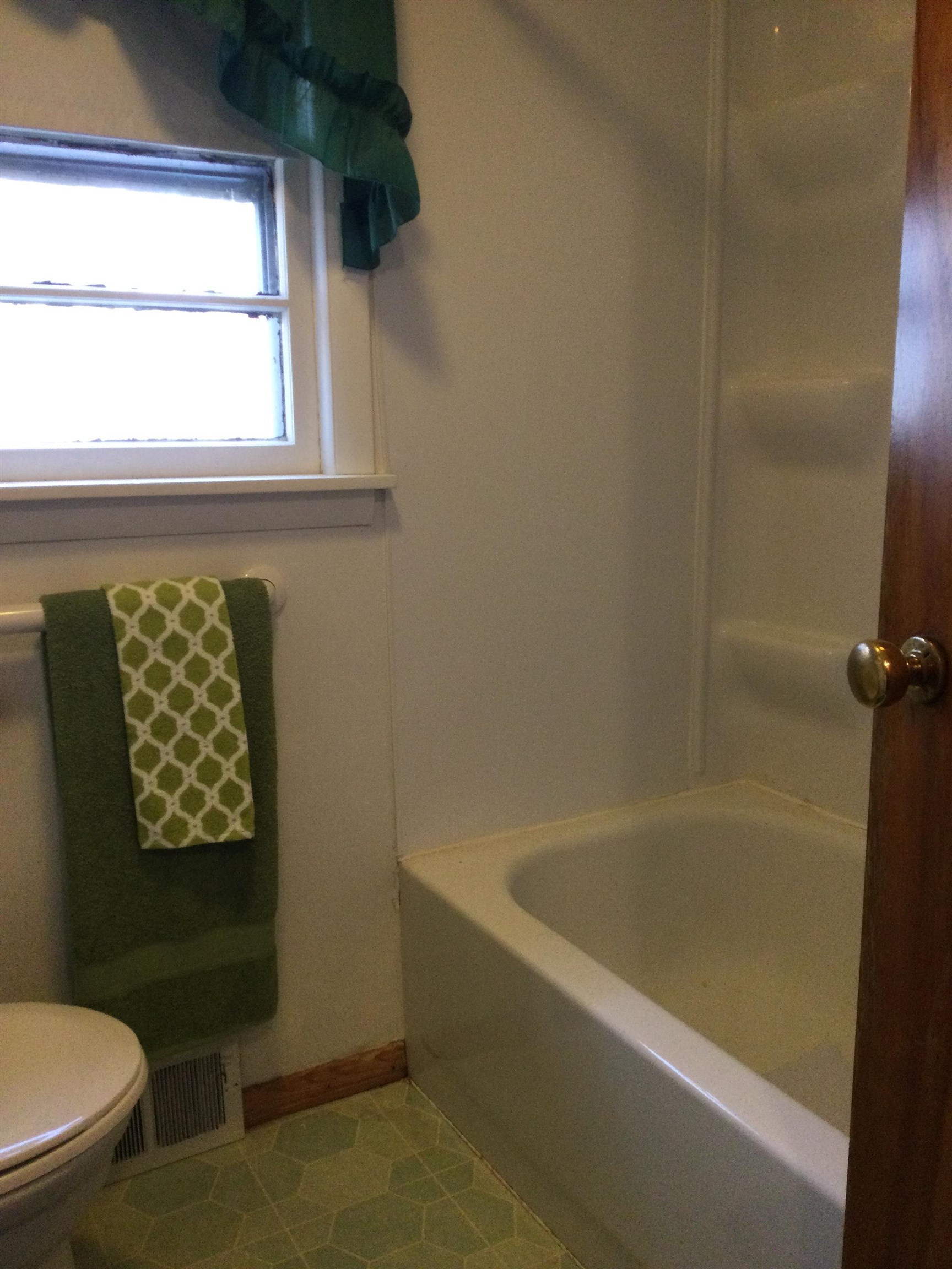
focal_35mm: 31
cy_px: 634
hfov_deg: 45.4
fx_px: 1137
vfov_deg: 58.4
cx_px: 476
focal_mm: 3.3
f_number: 2.4
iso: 125
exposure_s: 1/30
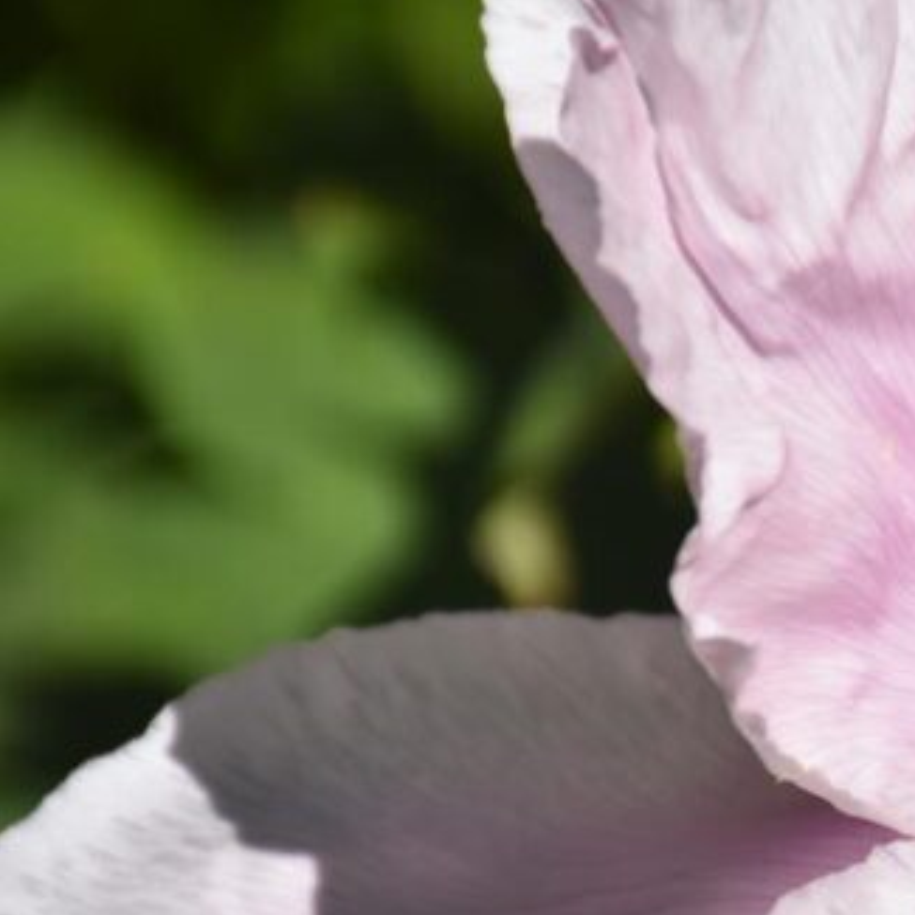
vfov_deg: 3.1
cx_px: 1439
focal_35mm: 563
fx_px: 16837
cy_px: 598
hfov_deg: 3.1
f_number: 8
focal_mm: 140
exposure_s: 1/1000
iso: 200
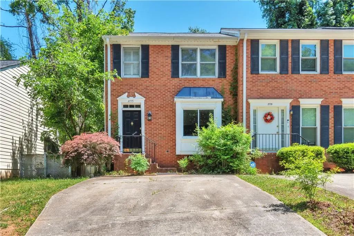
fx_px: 295
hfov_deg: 61.9
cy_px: 118
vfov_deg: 43.6
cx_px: 177
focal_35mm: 30
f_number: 11
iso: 100
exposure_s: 1/125
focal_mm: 20
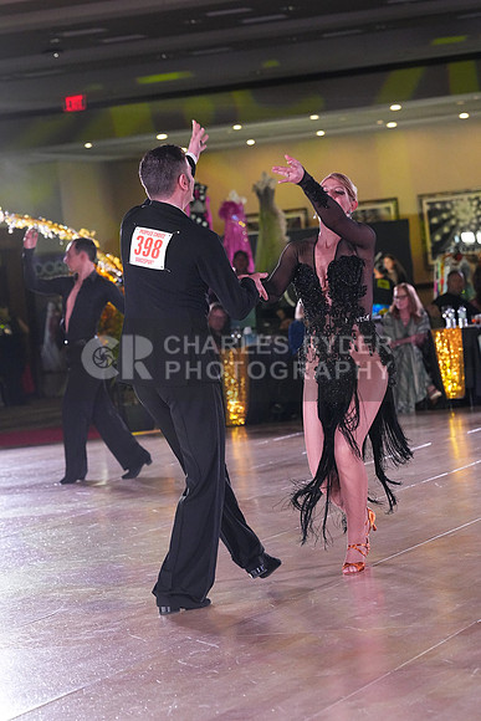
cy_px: 360
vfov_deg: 16.1
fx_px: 2544
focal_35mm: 127
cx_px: 240
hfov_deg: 10.8
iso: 8000
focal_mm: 127
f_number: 5.6
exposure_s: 1/400
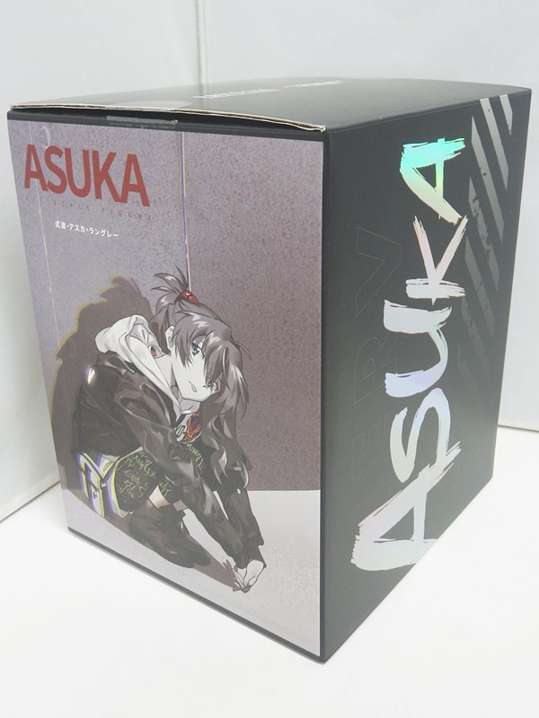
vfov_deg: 50.1
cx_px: 270
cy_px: 359
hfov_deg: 38.7
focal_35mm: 37
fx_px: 768
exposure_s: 1/13
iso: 200
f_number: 3.9
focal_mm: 6.7
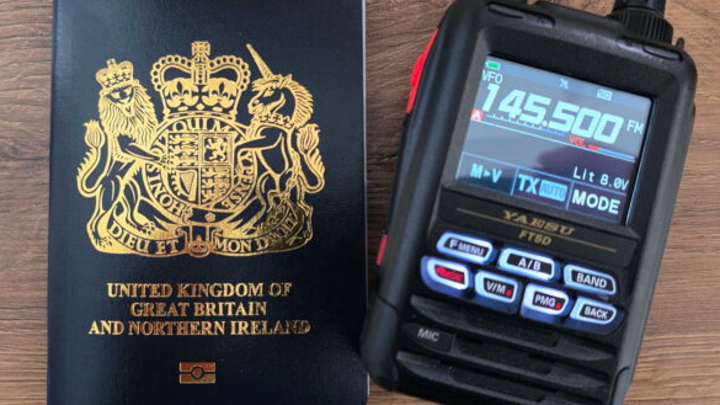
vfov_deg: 38.9
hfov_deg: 64.3
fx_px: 573
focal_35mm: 30
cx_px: 346
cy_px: 186
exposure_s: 1/60
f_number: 1.7
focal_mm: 6.3
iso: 640
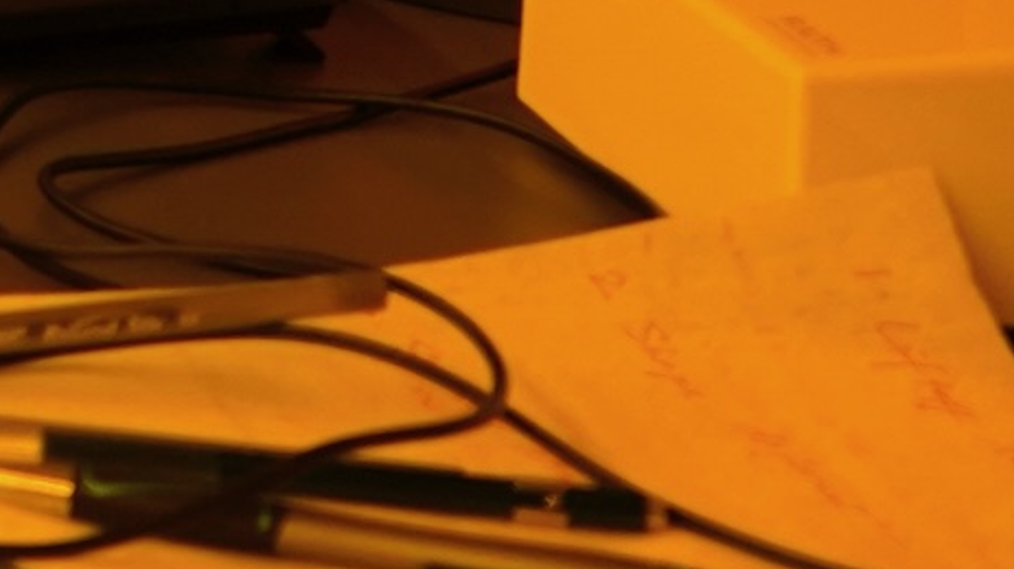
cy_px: -1079
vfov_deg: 6.0
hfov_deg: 9.5
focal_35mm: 190
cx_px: -1730
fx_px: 5107
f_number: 4
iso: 1600
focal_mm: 28
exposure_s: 1/160
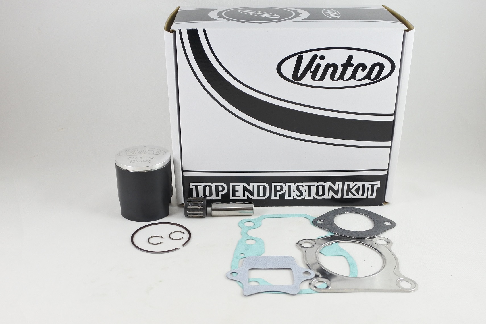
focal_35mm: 34
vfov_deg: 38.9
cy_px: 162
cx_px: 243
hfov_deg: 55.8
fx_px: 459
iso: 450
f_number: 3.8
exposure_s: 1/125
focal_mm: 12.6
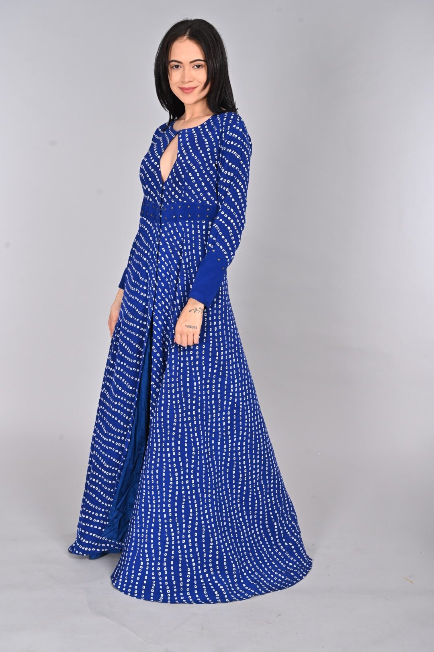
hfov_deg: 27.0
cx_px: 217
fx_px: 905
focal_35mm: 50
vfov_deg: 39.6
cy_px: 326
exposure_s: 1/160
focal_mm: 50
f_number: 8
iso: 320
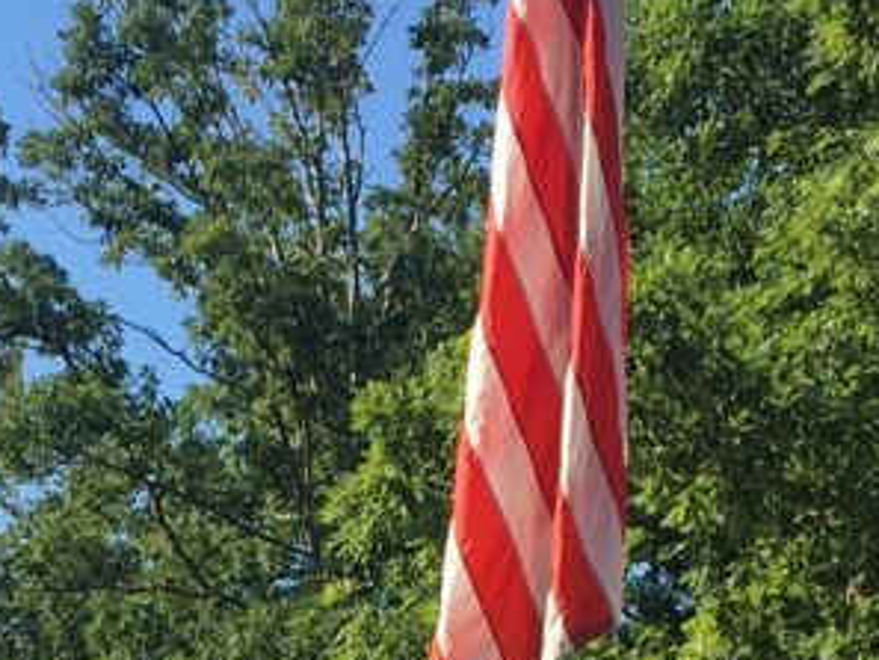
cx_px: 503
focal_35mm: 150
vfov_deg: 9.3
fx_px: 3810
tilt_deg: +0.9
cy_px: 1273
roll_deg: -0.6
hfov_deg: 13.2
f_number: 2.2
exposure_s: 1/836
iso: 25
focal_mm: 4.15
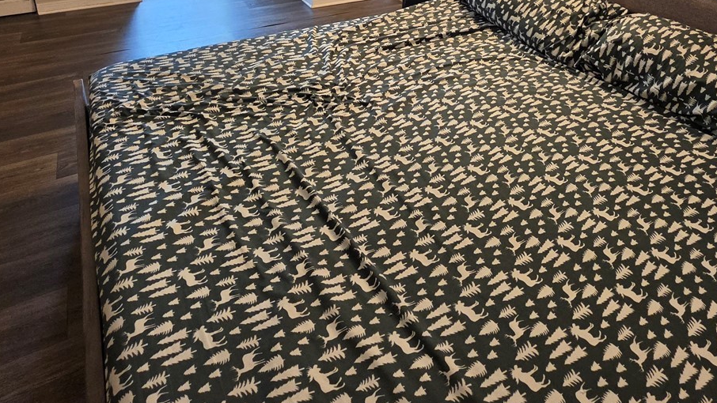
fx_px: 475
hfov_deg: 73.9
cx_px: 387
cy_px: 9
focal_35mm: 25
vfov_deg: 40.8
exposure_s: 1/60
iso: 160
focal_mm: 2.2
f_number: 1.9
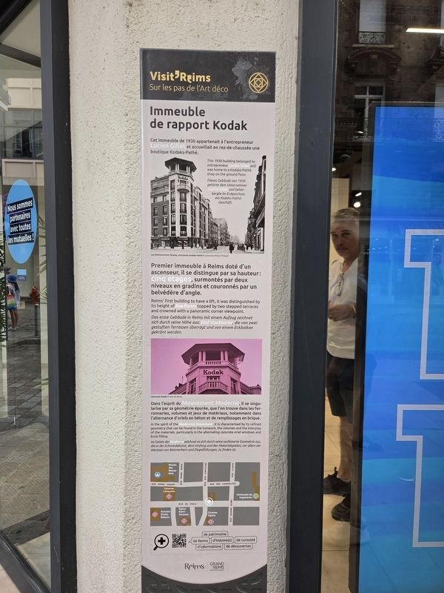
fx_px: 393
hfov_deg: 58.9
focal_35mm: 23
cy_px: 296
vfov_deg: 73.9
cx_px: 222
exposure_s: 1/606
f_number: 1.8
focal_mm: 5.4
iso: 80
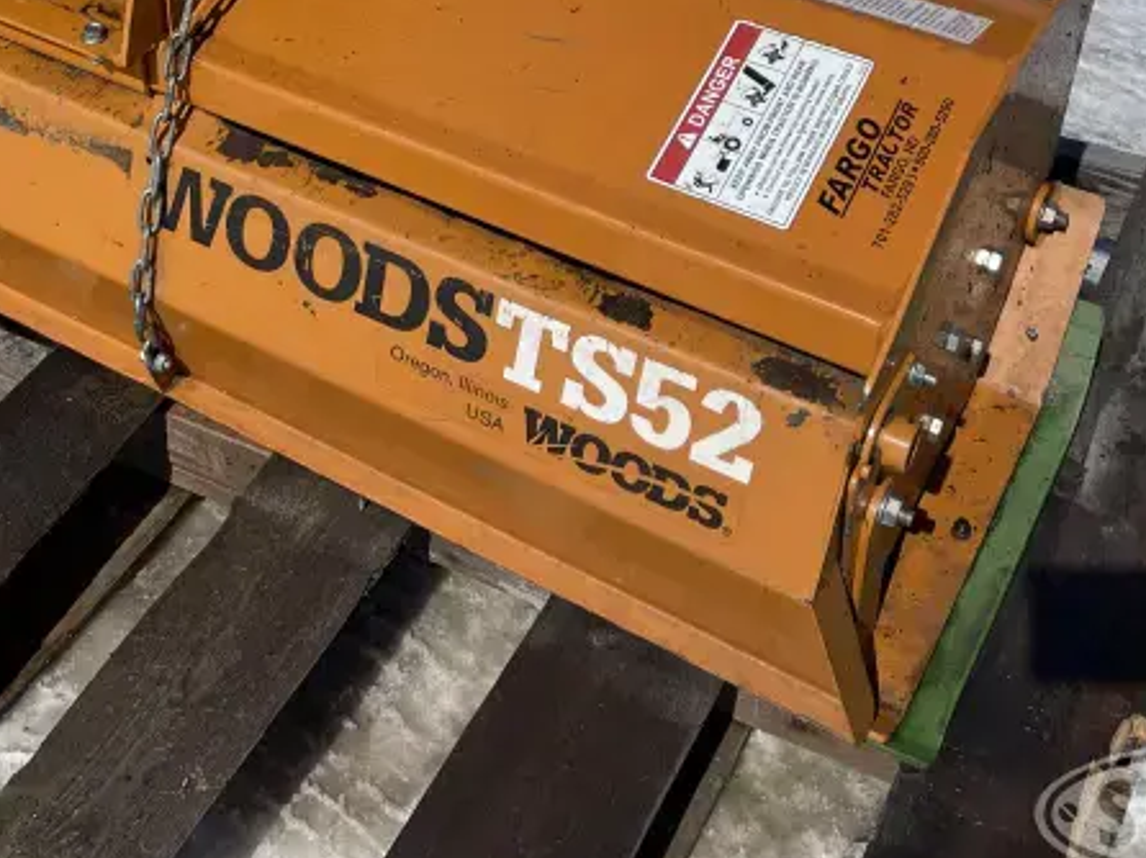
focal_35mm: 56
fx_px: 1853
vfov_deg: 24.8
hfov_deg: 33.5
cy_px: -8
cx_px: 257
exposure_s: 1/10000
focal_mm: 5.1
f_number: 1.6
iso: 32
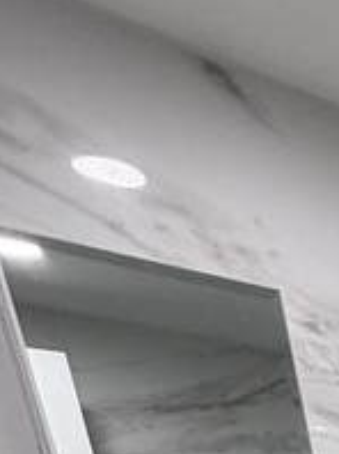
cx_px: 804
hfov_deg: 14.5
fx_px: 890
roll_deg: +1.6
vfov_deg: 17.8
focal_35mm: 68
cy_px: 945
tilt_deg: -20.9
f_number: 2.2
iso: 125
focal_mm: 2.22
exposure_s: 1/120
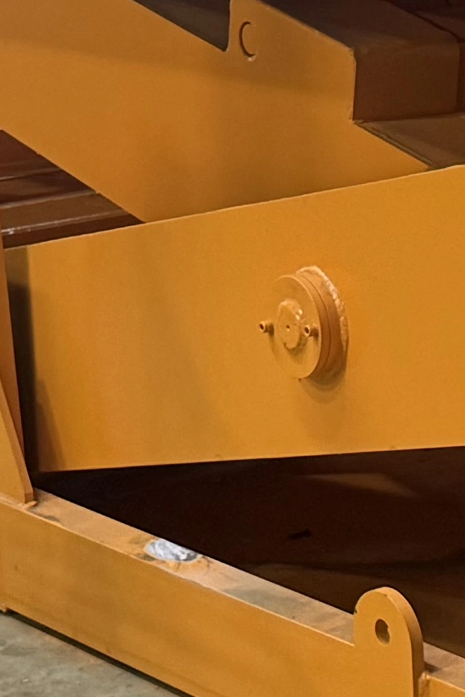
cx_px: 1045
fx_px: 2769
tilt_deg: -8.8
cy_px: 77
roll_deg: +1.4
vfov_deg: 14.2
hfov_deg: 8.8
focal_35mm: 143
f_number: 1.78
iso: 160
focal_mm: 6.76
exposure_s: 1/50
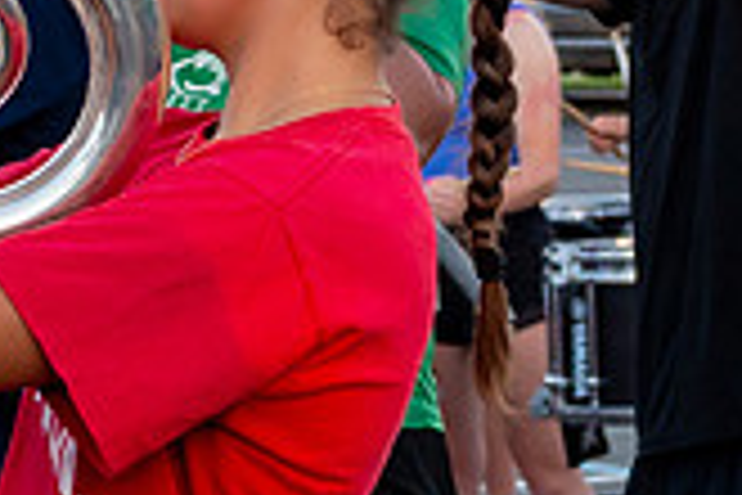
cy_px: -80
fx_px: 7935
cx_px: -60
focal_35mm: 385
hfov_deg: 5.3
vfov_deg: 3.6
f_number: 9
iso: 1250
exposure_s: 1/500
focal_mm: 70
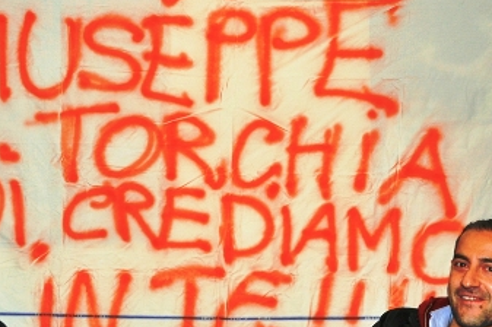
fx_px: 1010
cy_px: 179
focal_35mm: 74
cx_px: 216
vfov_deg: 18.4
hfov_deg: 27.3
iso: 800
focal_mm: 26
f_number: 4
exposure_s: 1/60
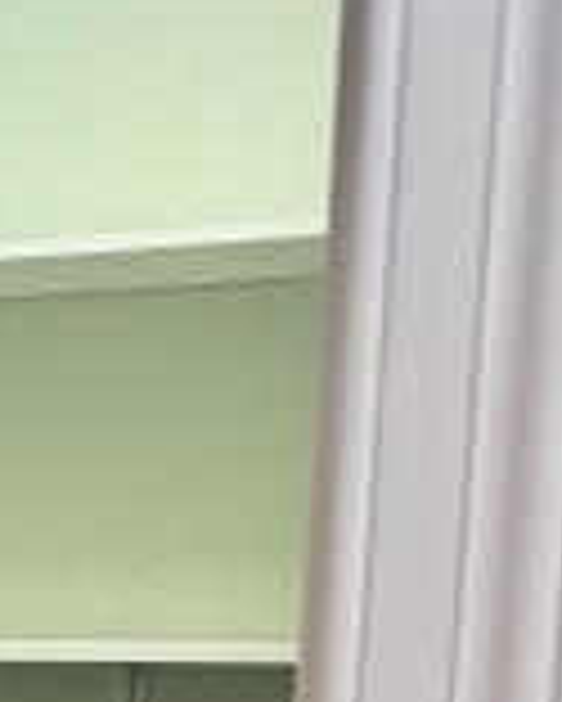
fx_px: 2077
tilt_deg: -9.0
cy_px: 974
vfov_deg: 17.6
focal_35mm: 100
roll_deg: -0.3
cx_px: -472
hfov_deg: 13.7
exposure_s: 1/120
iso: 160
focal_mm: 6.76
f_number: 1.78
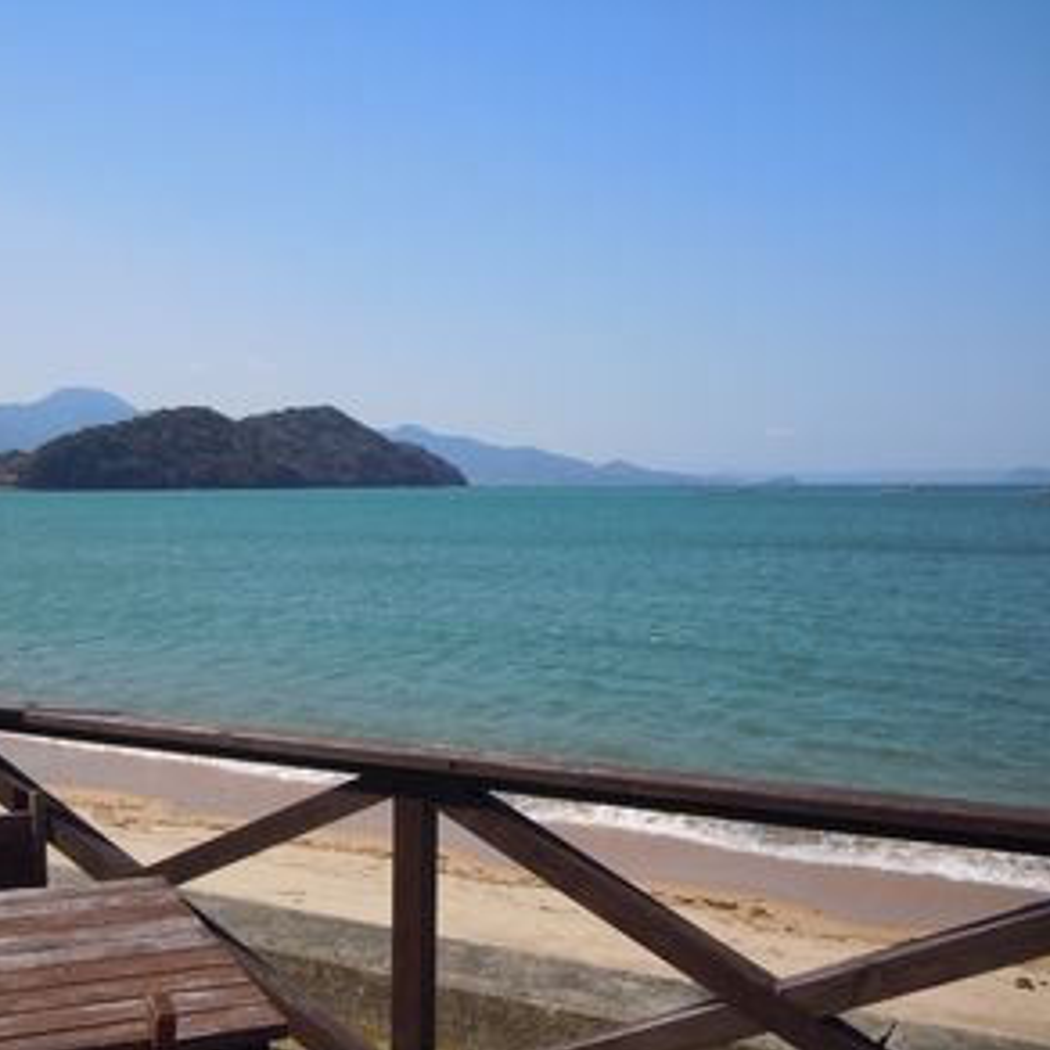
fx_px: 1373
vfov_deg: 41.9
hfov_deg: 41.2
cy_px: 529
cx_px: 334
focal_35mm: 40
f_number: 8
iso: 100
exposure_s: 1/250
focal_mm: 5.9
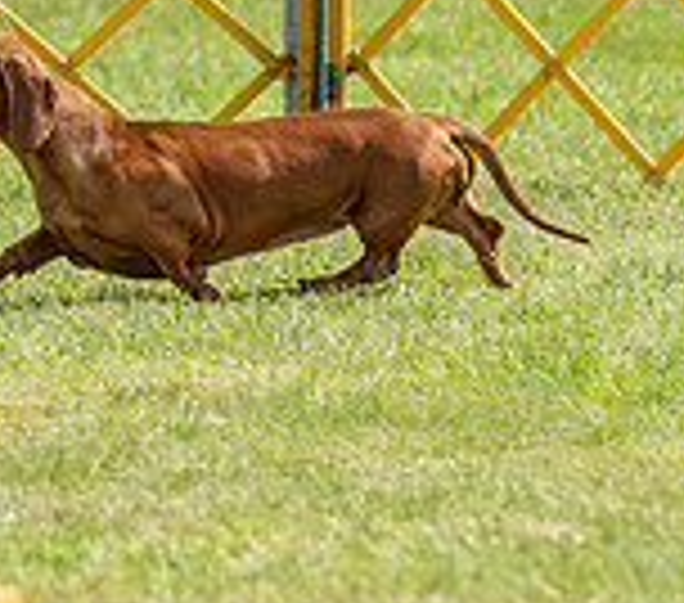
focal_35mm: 557
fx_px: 11738
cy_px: -266
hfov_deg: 3.3
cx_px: -14
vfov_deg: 2.9
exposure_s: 1/1000
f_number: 3.5
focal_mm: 131
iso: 125
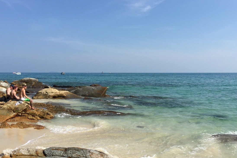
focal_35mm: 33
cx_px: 123
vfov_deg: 39.9
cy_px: 83
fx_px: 217
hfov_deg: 57.2
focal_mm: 4.15
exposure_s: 1/2825
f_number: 2.2
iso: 32
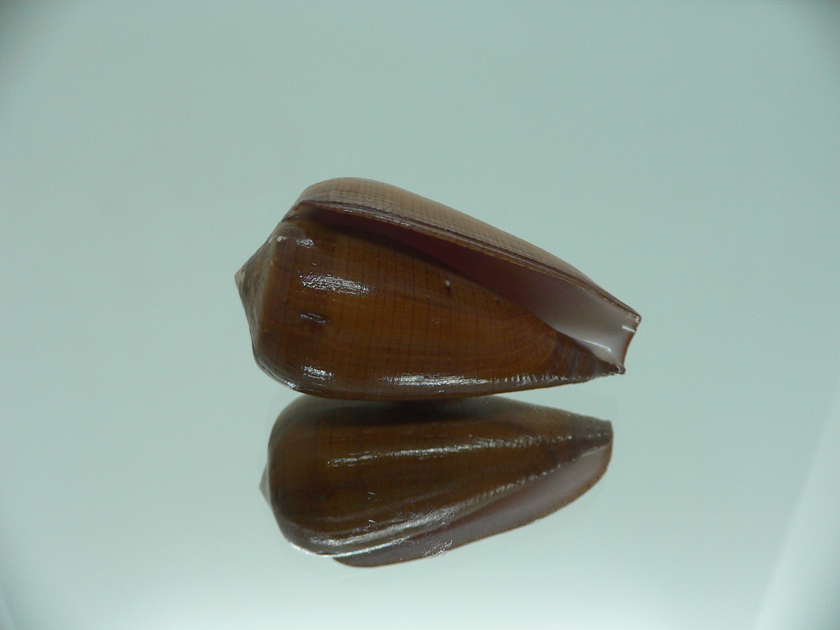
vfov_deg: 40.7
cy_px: 315
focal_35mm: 35
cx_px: 420
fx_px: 849
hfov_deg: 52.6
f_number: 2.8
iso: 100
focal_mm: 4.6
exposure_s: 1/60
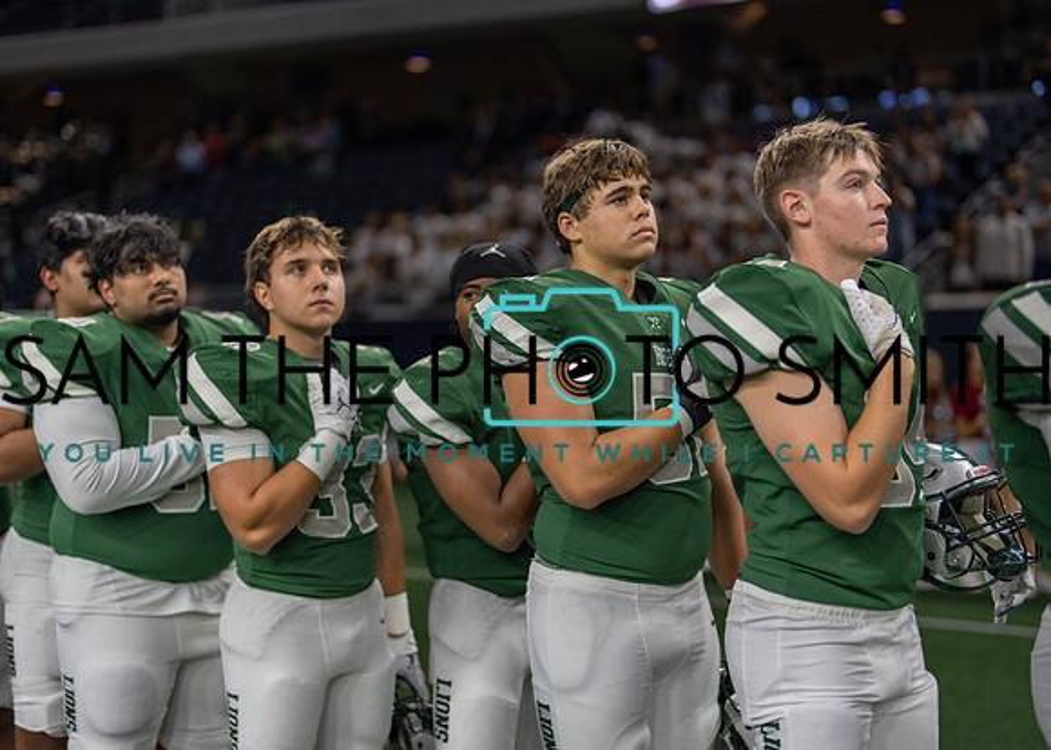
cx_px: 526
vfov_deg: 27.0
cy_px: 375
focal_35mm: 52
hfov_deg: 37.2
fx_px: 1564
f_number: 1.2
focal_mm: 50
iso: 160
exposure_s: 1/500
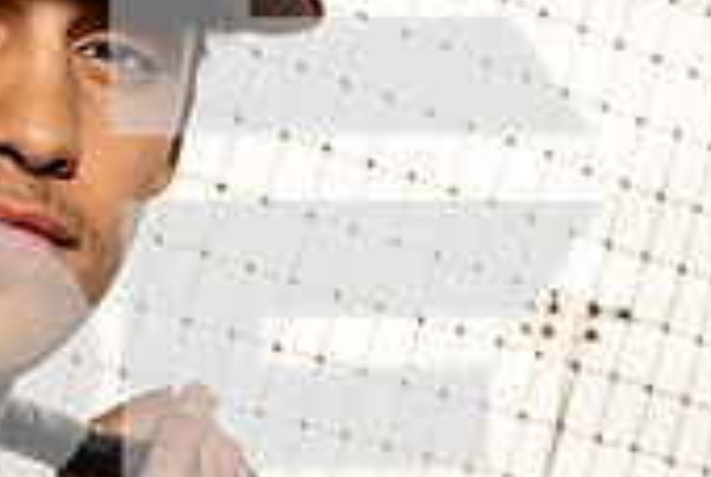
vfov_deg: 7.5
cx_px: -460
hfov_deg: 10.6
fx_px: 3640
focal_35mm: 184
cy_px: 425
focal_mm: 54
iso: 400
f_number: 13
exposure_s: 1/250
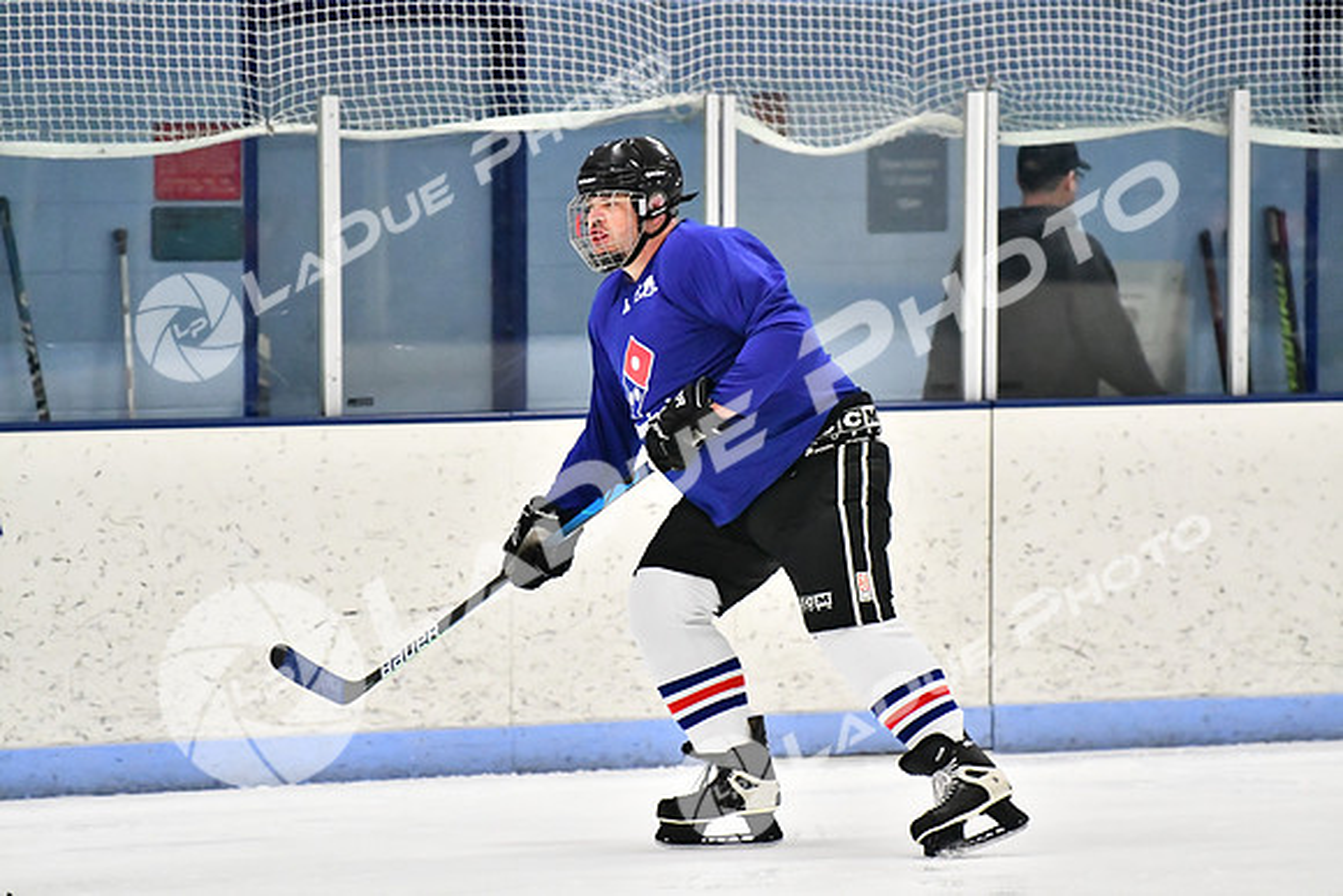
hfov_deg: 7.2
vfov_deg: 4.8
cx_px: 672
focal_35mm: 285
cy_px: 448
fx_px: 10634
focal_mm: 190
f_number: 3.2
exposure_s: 1/1250
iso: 6400
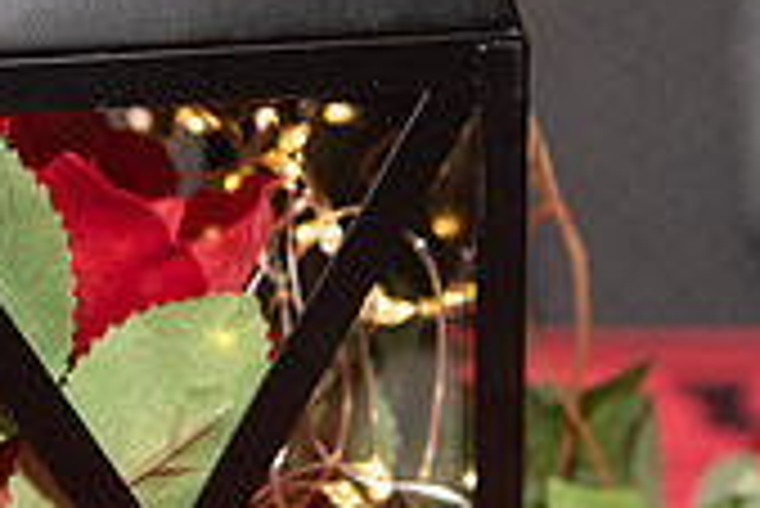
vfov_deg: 7.7
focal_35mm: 178
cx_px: 171
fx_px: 3761
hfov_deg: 11.5
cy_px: 232
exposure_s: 1/200
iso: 800
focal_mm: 52
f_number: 4
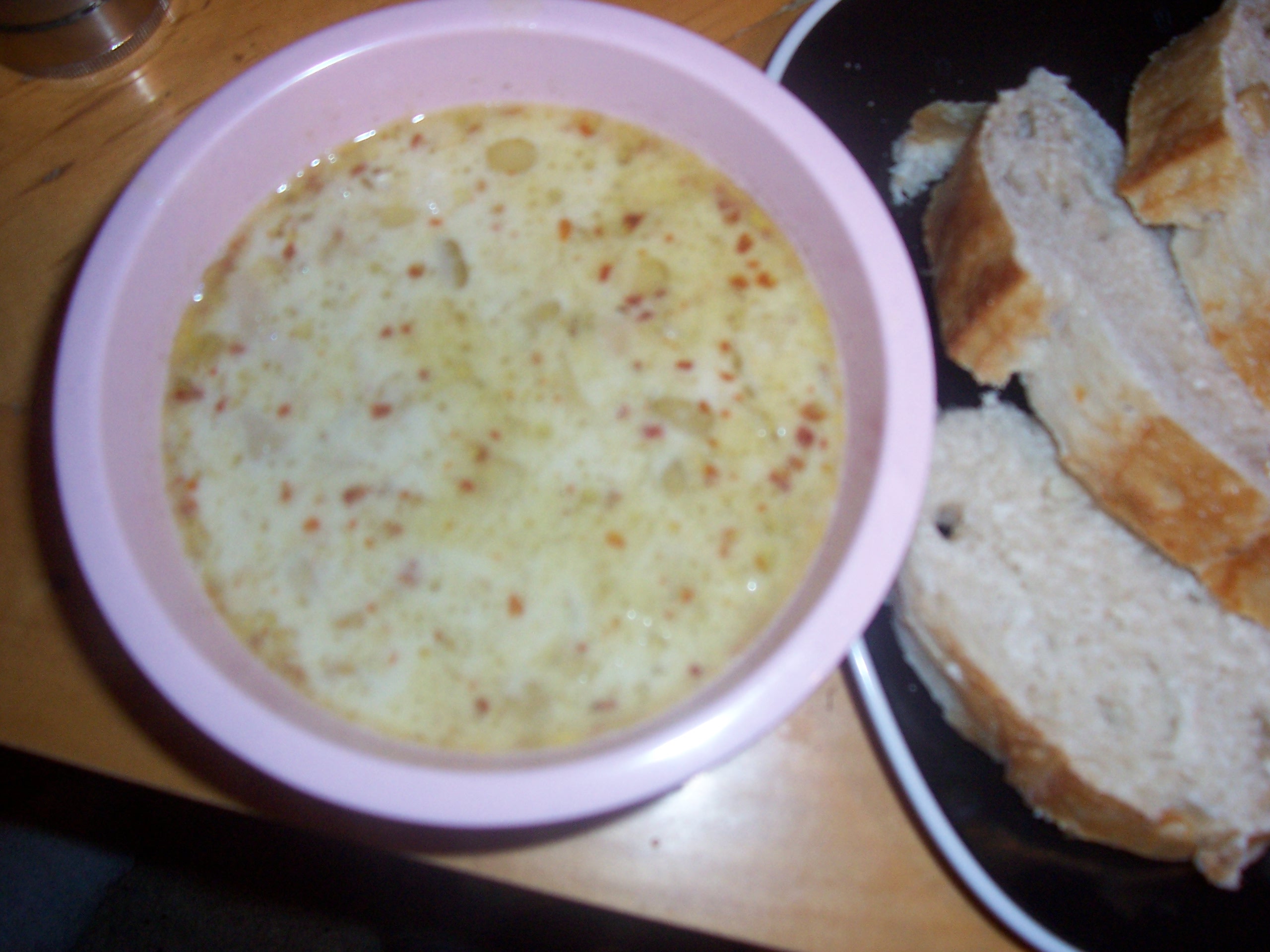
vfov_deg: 41.8
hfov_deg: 54.0
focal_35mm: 34
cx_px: 635
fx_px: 1247
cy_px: 476
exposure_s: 1/60
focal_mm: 5.6
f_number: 2.7
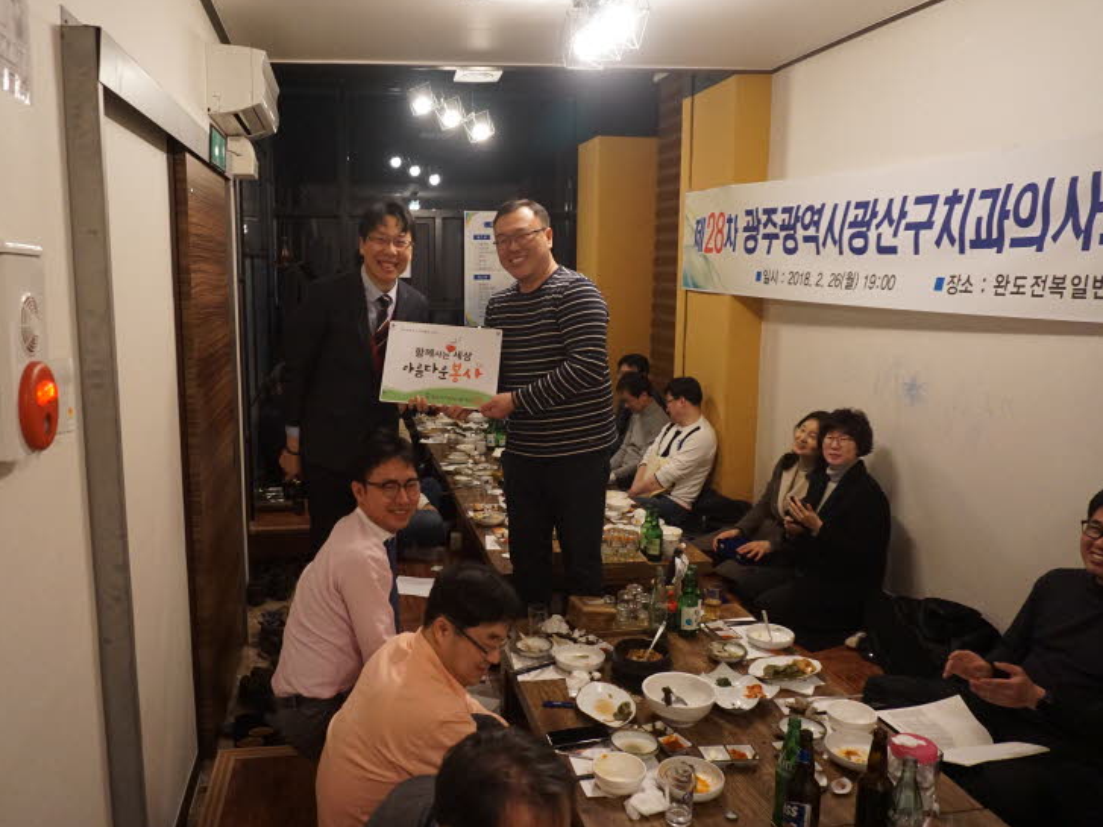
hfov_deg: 65.0
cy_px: 400
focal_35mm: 27
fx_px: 860
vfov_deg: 51.3
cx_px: 469
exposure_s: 1/160
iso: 3200
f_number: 3.5
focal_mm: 16
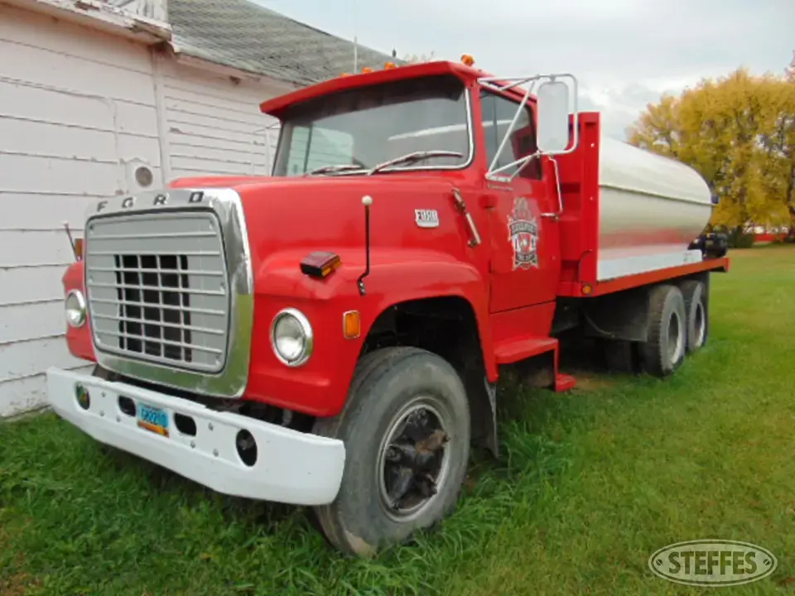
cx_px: 398
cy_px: 298
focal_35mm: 25
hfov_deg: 69.4
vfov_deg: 54.9
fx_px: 574
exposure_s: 1/250
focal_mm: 4.5
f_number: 3
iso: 80
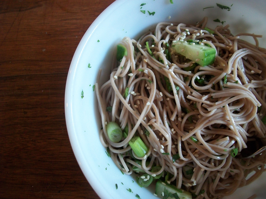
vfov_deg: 44.2
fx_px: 246
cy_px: 100
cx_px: 133
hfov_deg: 56.8
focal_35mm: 32
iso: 188
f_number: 2.9
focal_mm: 5.7
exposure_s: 1/8
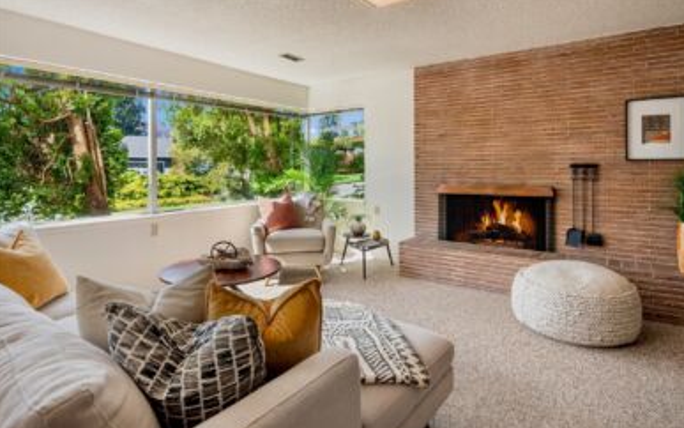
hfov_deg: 85.0
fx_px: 373
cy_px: 231
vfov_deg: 59.6
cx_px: 348
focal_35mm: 20
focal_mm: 19
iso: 100
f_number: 7.1
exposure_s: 1/10
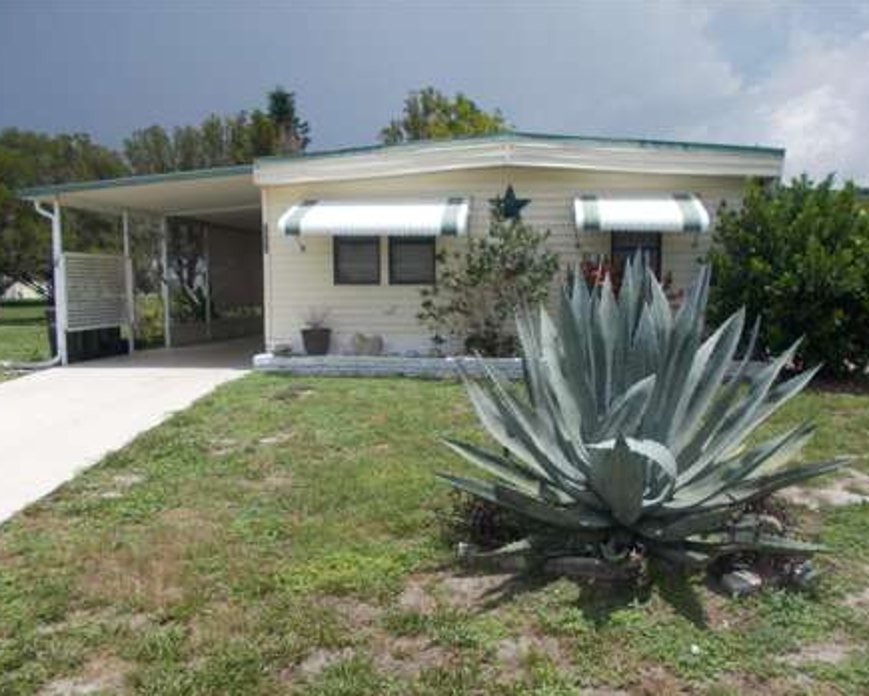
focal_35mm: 28
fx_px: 720
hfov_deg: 62.2
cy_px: 358
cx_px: 451
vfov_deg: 51.5
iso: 80
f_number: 8
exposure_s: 1/200
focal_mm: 4.6
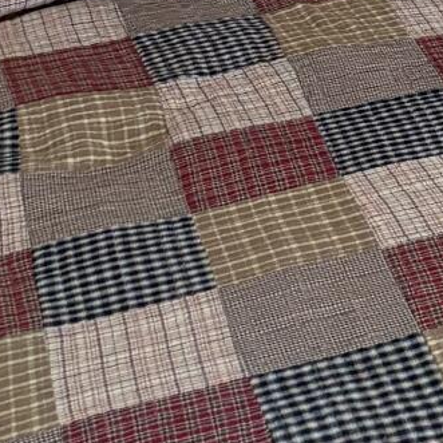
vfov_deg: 10.4
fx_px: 2013
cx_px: 733
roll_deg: +0.5
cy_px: -716
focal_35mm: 139
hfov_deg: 11.8
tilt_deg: -3.2
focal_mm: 5.96
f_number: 1.6
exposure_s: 1/60
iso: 500
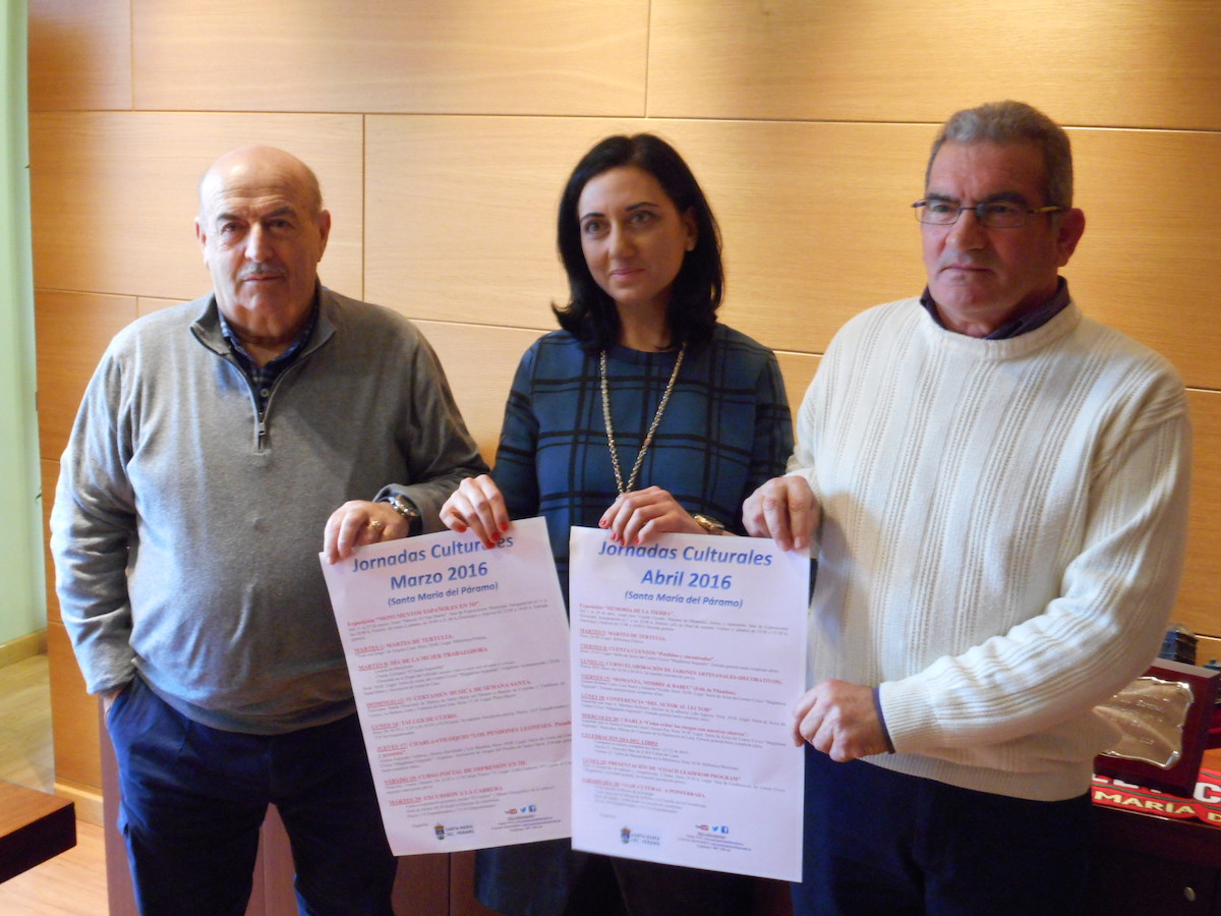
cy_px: 458
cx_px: 610
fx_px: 1552
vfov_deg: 32.9
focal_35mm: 44
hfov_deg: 42.9
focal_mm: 7.9
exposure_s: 1/8
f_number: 4.7
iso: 450
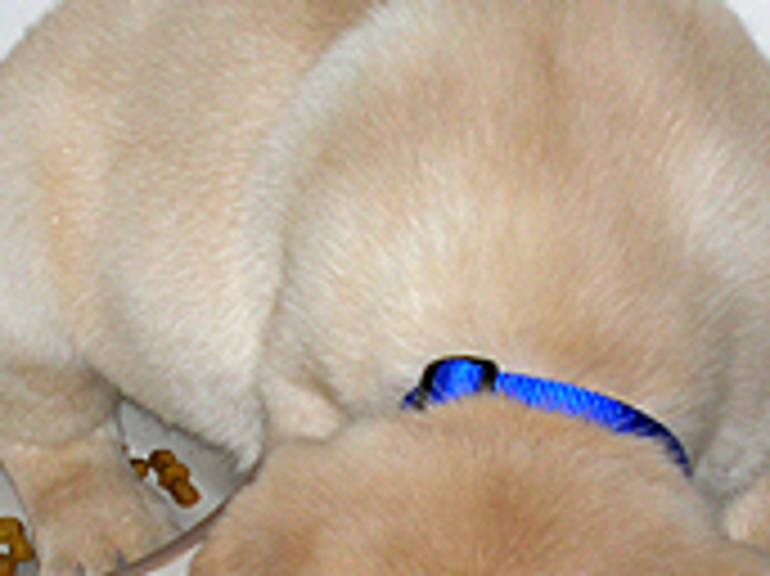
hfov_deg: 8.3
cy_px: 495
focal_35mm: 239
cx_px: 365
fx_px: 5313
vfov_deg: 6.2
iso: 77
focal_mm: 17.1
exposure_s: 1/60.1
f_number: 4.9
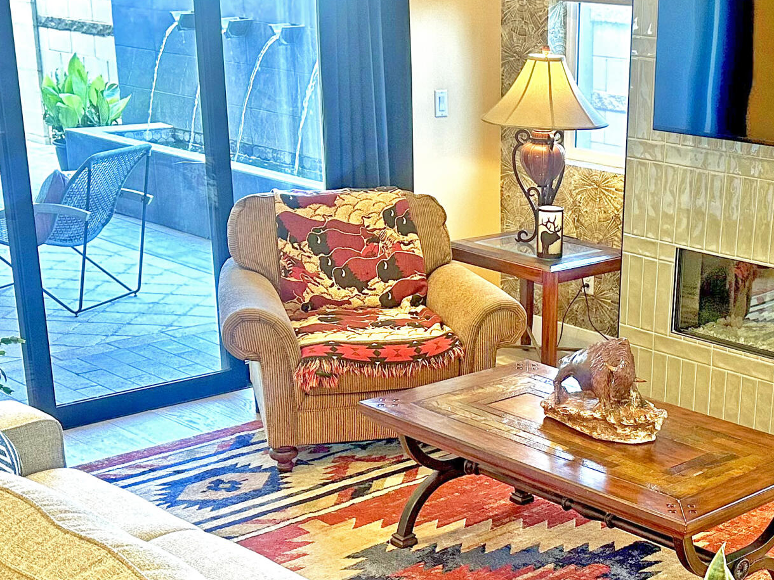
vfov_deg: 24.5
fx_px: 1319
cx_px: 622
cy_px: 451
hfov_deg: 31.8
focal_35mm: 59
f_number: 1.78
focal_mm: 6.86
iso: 200
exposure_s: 1/60
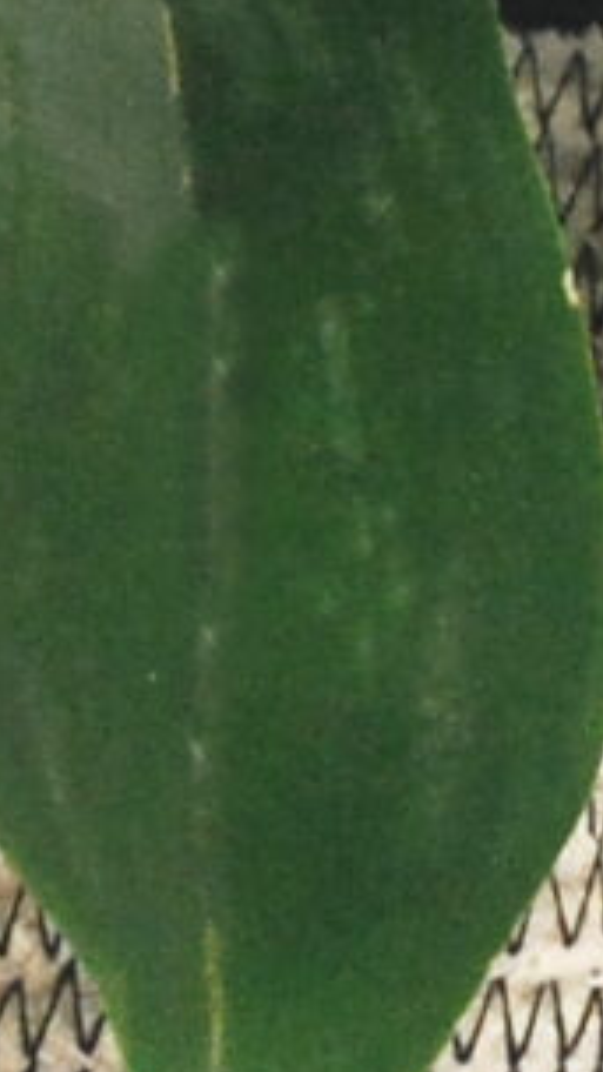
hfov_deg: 1.5
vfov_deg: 2.7
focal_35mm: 795
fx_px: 22598
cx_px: -268
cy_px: 418
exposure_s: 1/6
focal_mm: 60
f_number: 14
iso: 640
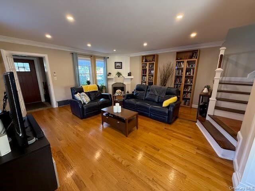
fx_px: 103
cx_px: 128
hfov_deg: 102.1
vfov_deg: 85.7
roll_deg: -0.2
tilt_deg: -12.7
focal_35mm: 14
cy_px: 96
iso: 250
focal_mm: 2.22
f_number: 2.2
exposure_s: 1/60
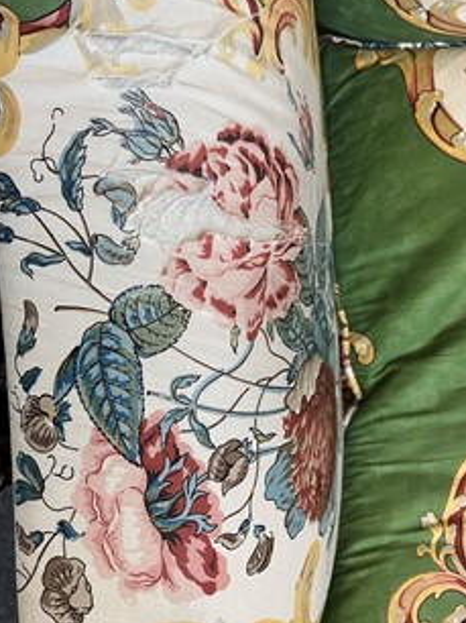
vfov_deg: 54.0
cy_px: 297
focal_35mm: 34
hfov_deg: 41.7
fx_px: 611
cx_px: 250
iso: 80
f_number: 1.6
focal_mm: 5.1
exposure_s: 1/50
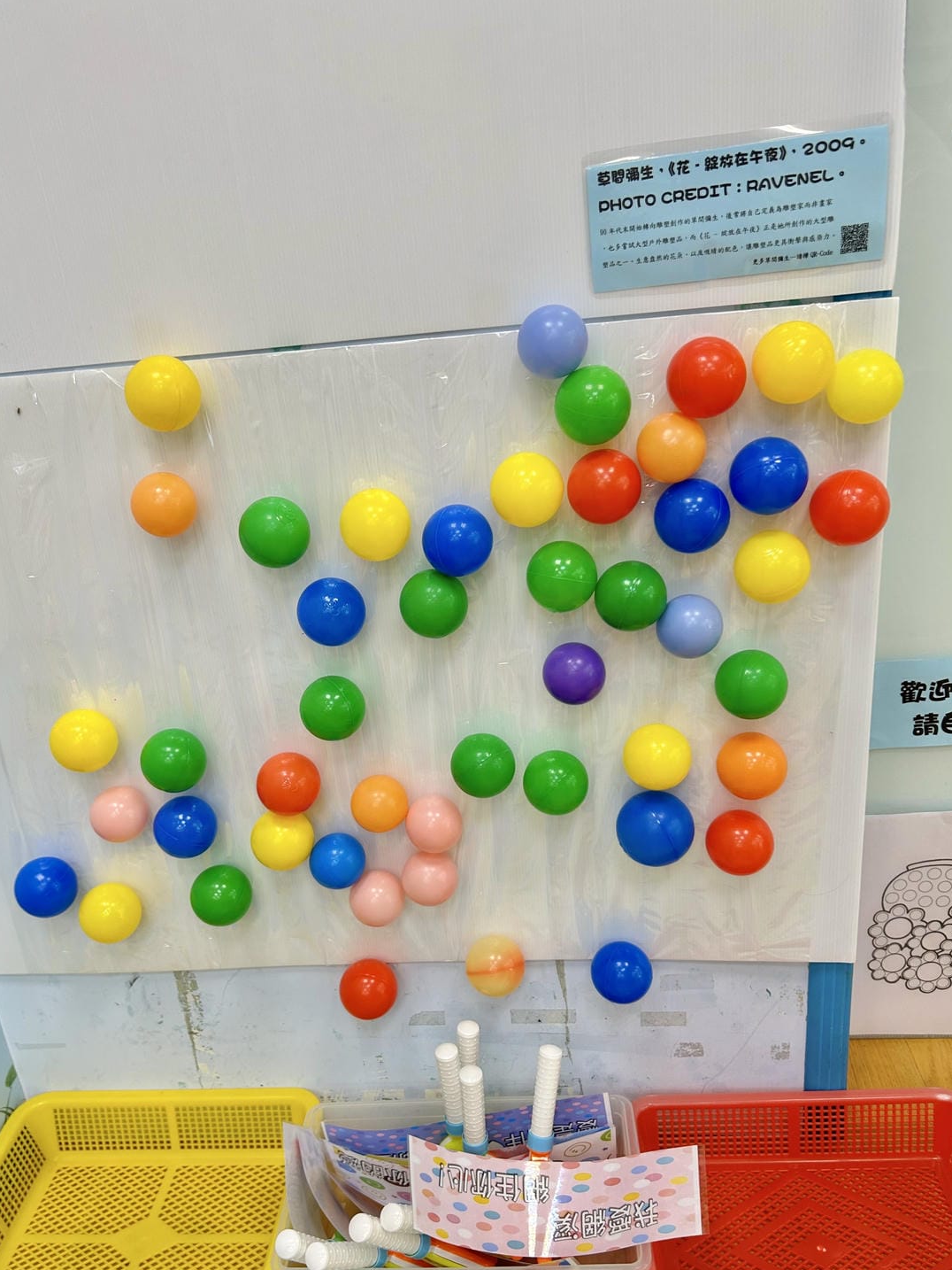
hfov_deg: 48.2
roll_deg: +5.1
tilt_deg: -24.3
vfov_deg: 61.5
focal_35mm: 29
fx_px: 1063
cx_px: 455
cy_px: 704
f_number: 1.5
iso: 80
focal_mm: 5.7
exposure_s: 1/120
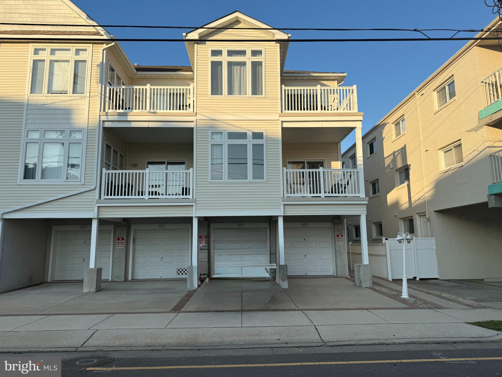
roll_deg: +0.5
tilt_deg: +8.1
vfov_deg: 56.8
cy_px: 188
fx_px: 348
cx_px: 251
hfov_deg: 71.6
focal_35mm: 24
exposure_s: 1/2907
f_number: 1.78
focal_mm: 6.76
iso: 80
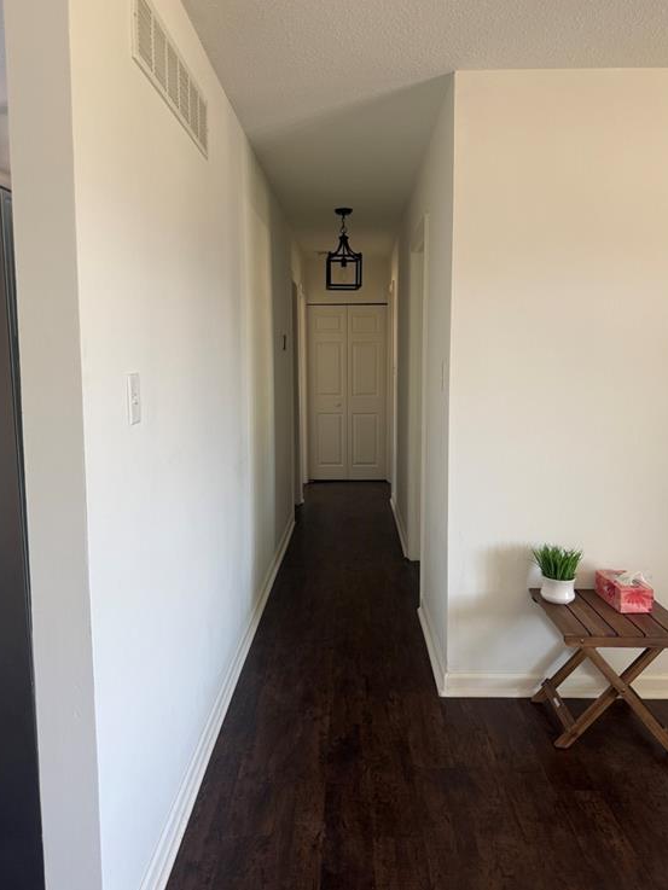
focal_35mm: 25
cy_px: 435
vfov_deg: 69.4
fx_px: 643
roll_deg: +0.2
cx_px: 333
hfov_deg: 54.9
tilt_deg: -6.9
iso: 125
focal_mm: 6.76
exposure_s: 1/60
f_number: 1.78
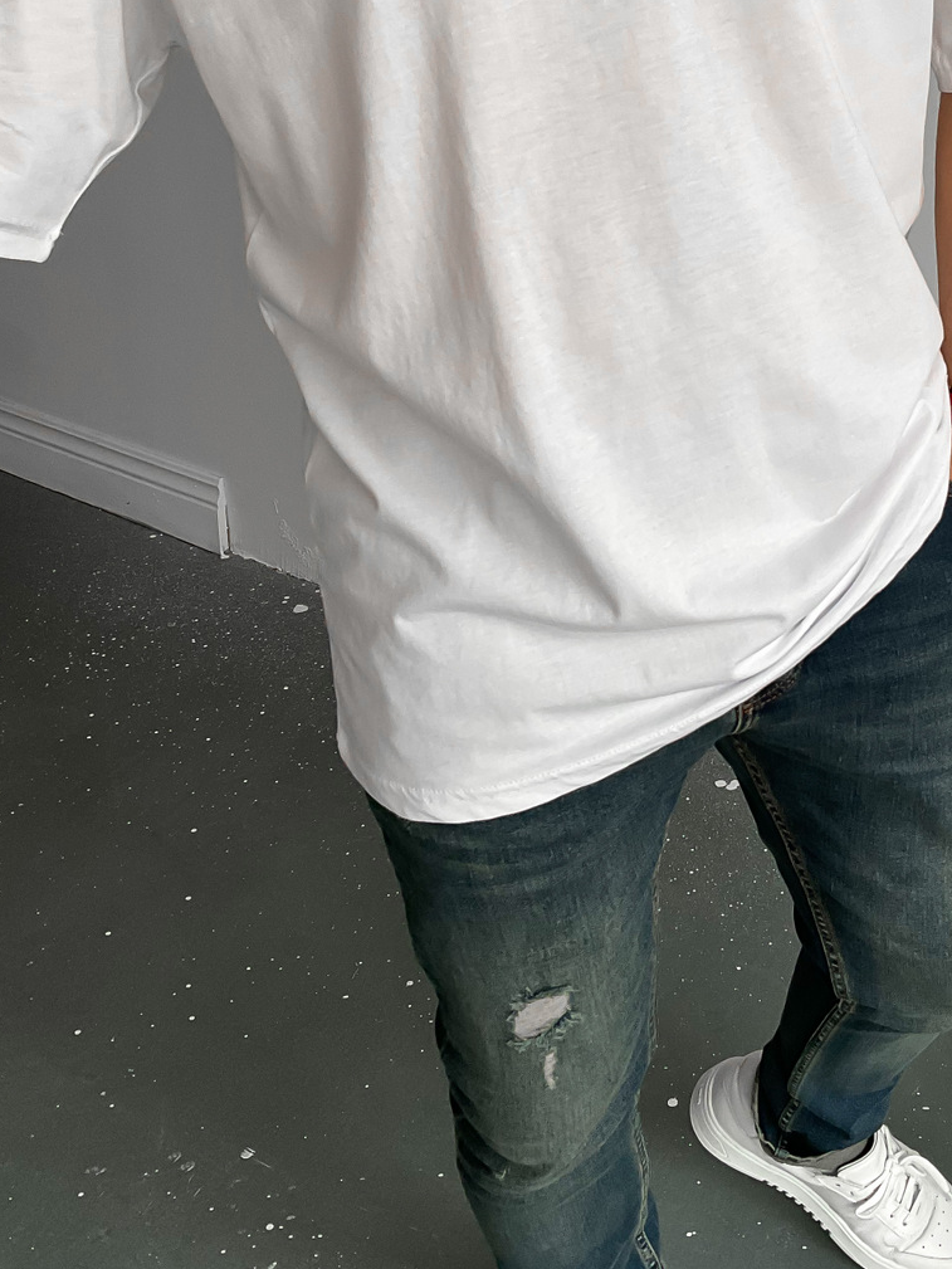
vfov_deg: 40.6
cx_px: 731
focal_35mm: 46
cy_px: 395
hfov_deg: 30.9
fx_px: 1686
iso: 50
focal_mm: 3
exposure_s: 1/120
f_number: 1.8
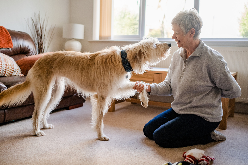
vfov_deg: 36.9
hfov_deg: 53.1
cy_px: 85
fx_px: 248
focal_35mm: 36
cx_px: 125
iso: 400
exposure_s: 1/640
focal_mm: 23
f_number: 1.4
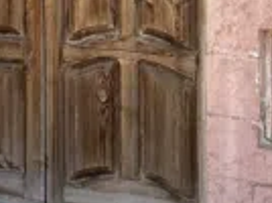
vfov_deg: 12.0
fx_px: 902
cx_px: 138
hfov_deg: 17.1
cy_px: -138
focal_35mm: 115
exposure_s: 1/1339
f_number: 1.78
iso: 80
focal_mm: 6.86
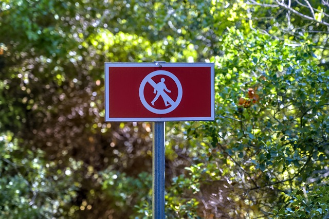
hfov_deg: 19.5
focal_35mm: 105
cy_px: 110
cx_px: 164
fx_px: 959
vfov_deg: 13.0
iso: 160
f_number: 4
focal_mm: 70
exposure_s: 1/160
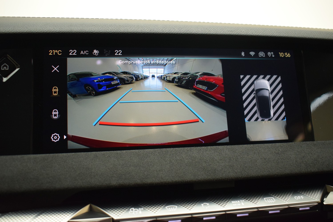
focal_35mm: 39
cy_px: 111
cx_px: 166
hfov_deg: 49.6
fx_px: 361
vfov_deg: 34.2
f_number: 4
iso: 1400
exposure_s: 1/60
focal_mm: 26
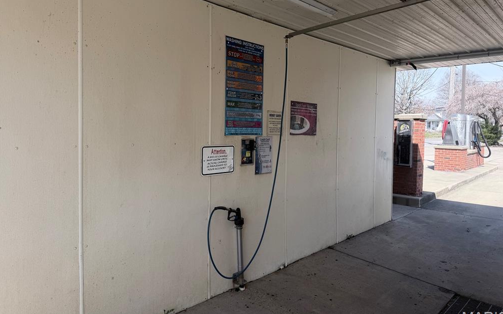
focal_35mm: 26
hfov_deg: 70.4
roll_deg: -0.9
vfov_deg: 47.5
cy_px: 135
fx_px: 356
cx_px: 256
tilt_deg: +0.8
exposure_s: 1/1812
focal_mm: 6.76
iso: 80
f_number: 1.78
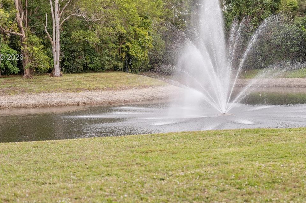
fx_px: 705
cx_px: 179
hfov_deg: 24.5
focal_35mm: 83
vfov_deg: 16.4
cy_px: 58
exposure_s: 1/1250
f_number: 2.2
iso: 500
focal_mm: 50
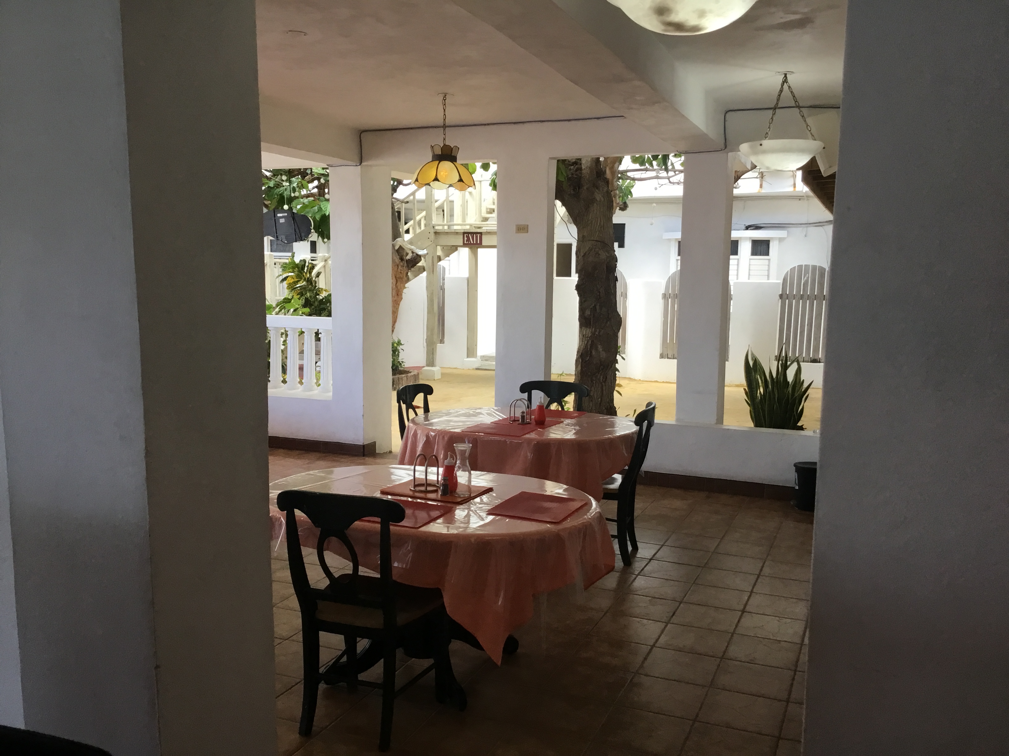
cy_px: 378
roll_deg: -1.5
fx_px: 904
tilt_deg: -8.3
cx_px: 504
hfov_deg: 58.4
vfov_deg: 45.4
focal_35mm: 31
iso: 32
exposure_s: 1/33
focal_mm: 3.3
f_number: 2.4
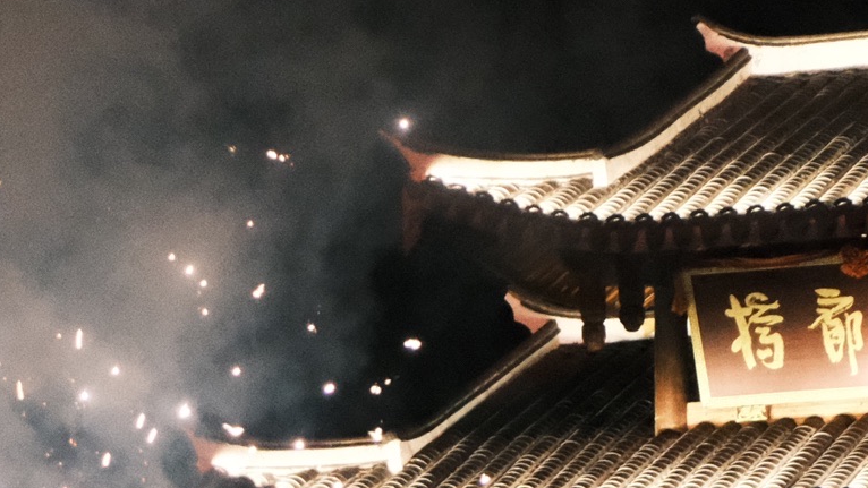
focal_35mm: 186
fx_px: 4281
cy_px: 625
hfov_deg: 11.6
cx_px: 394
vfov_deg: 6.5
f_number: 5.6
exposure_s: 1/120
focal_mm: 45
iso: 12800
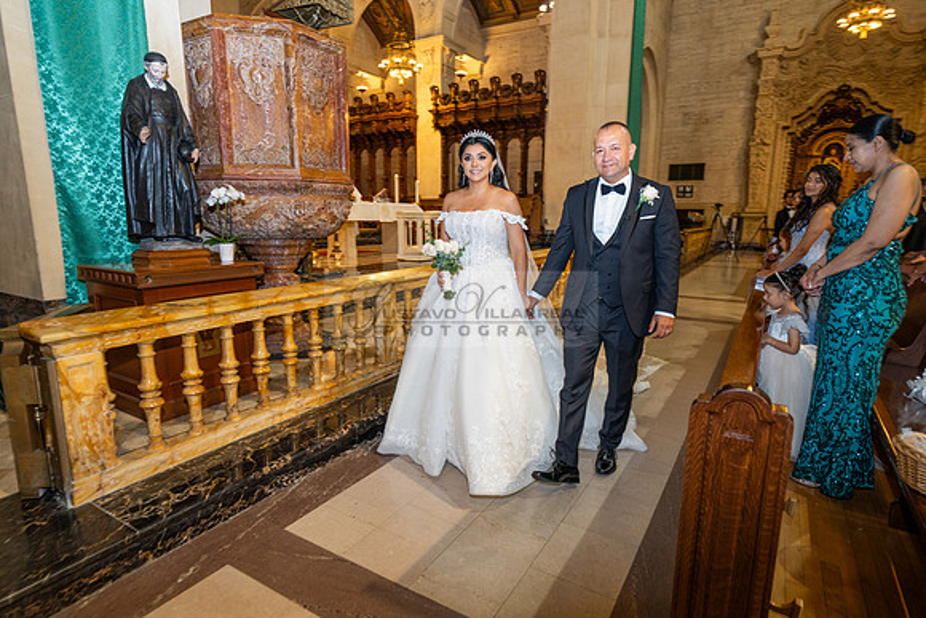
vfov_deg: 62.5
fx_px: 509
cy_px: 309
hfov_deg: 84.5
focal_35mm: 20
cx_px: 463
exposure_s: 1/125
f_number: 2.8
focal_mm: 19.8
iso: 800
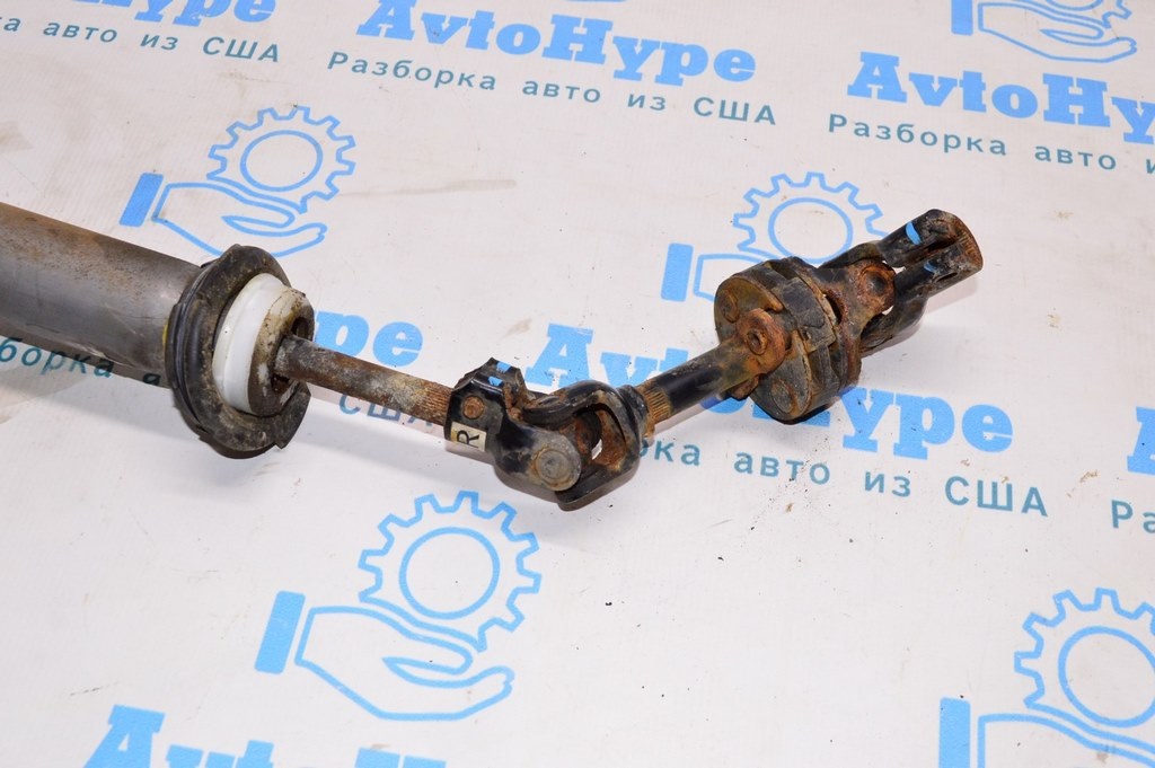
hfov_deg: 48.0
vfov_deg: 33.0
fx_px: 1298
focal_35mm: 40
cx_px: 578
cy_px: 384
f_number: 8
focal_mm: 27
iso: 1600
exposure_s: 1/80
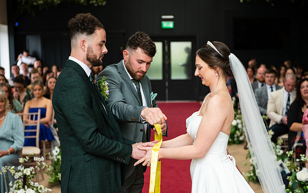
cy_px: 102
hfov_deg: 32.0
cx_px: 154
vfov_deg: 20.3
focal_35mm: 64
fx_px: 537
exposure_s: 1/200
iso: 400
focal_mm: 62
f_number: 3.5
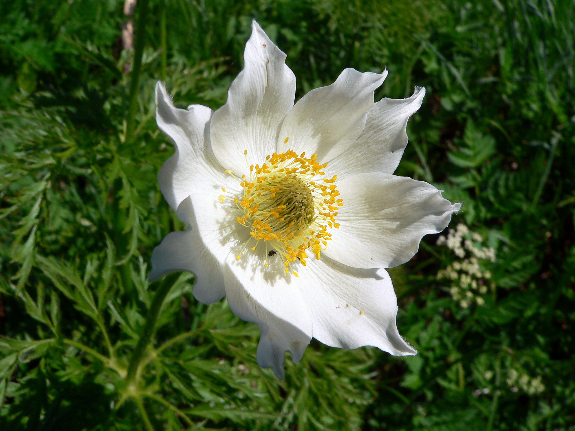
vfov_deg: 39.7
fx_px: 598
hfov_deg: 51.4
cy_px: 216
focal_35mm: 36
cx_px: 288
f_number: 5.6
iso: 100
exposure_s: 1/800
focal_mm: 6
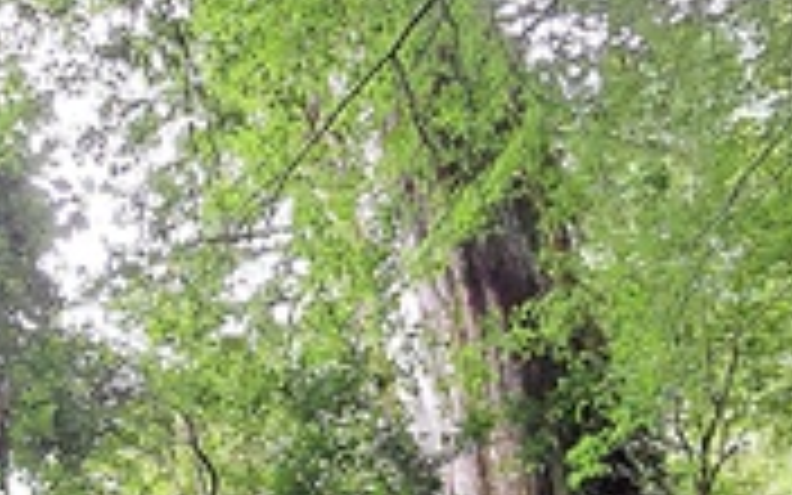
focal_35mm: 51
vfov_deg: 24.8
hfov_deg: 37.5
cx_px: 112
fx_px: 1101
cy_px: 414
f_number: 2.2
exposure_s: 1/60
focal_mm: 1.74
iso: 100
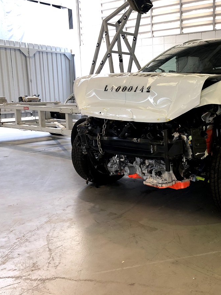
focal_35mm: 38
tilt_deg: -8.9
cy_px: 146
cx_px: 198
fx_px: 323
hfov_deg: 35.5
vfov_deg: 49.0
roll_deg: +0.2
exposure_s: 1/15
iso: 40
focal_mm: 3.99
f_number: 1.8
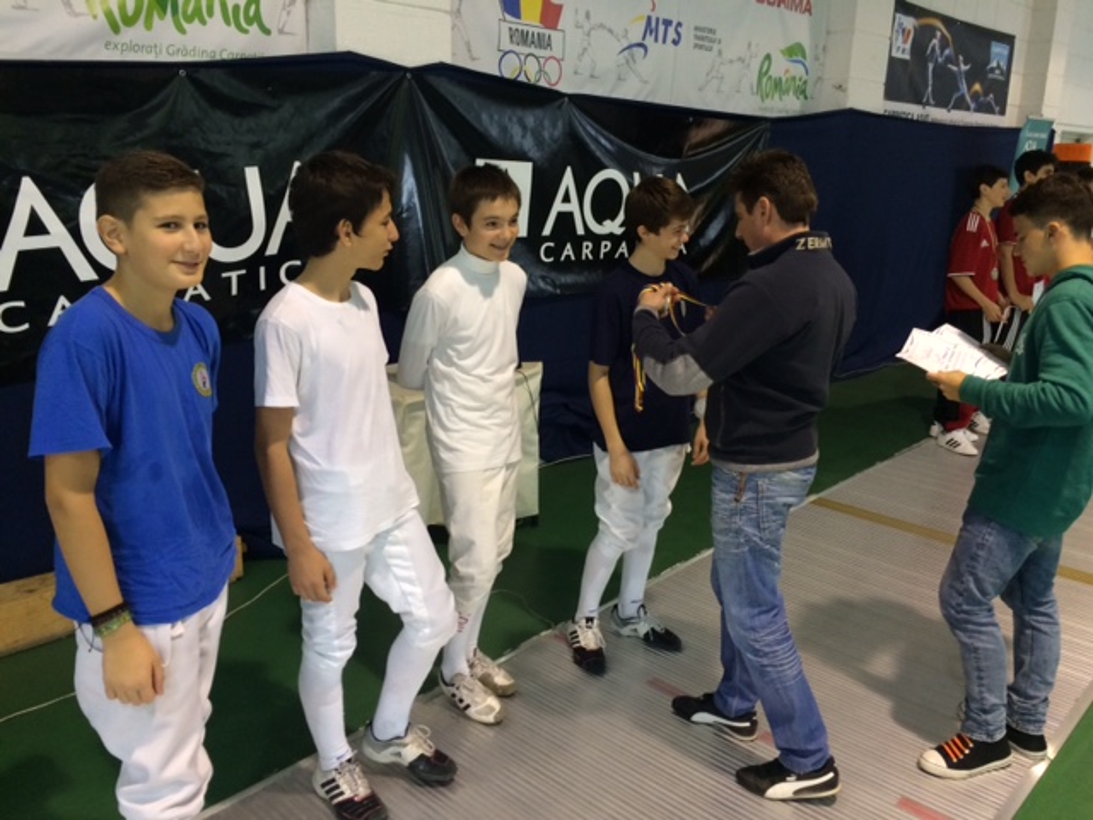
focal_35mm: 29
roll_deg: -1.7
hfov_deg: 61.7
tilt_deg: -16.4
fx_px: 916
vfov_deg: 48.2
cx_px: 546
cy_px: 410
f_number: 2.2
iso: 80
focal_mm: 4.15
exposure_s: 1/33
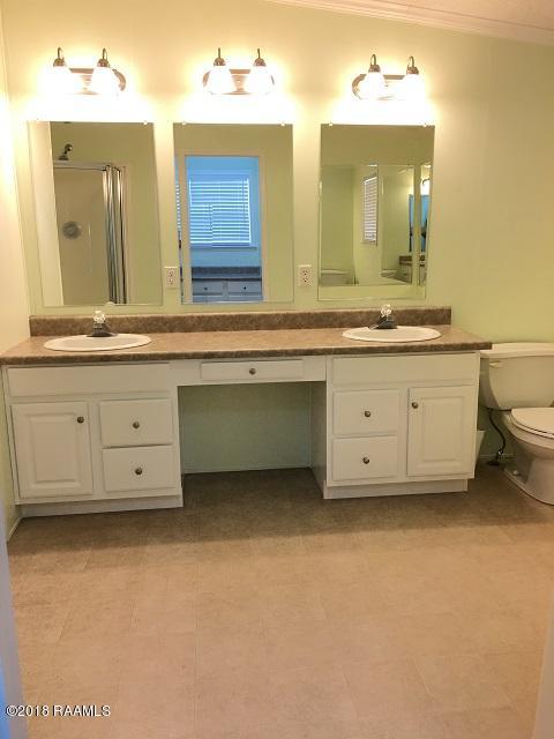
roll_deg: +0.7
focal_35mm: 29
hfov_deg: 48.2
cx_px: 277
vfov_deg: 61.7
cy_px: 370
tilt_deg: -10.4
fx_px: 619
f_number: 2.2
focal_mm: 4.15
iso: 32
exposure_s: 1/30
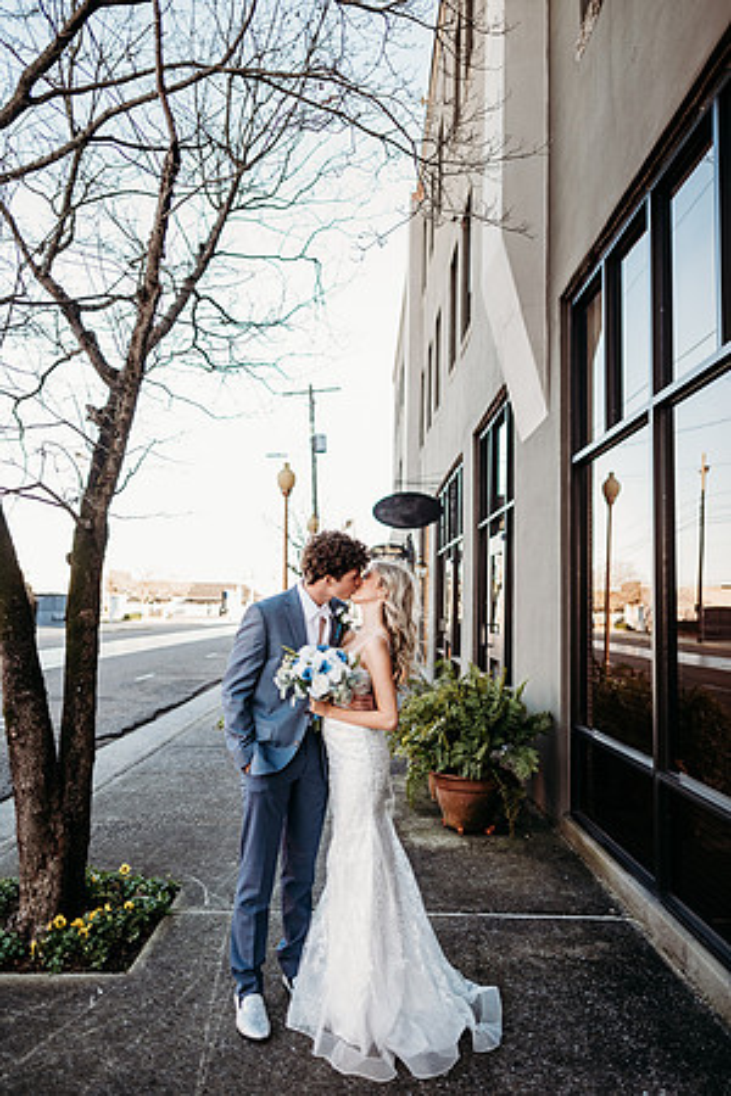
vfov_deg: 73.7
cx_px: 366
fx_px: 731
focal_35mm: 24
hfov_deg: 53.1
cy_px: 548
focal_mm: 24
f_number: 2
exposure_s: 1/320
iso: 160
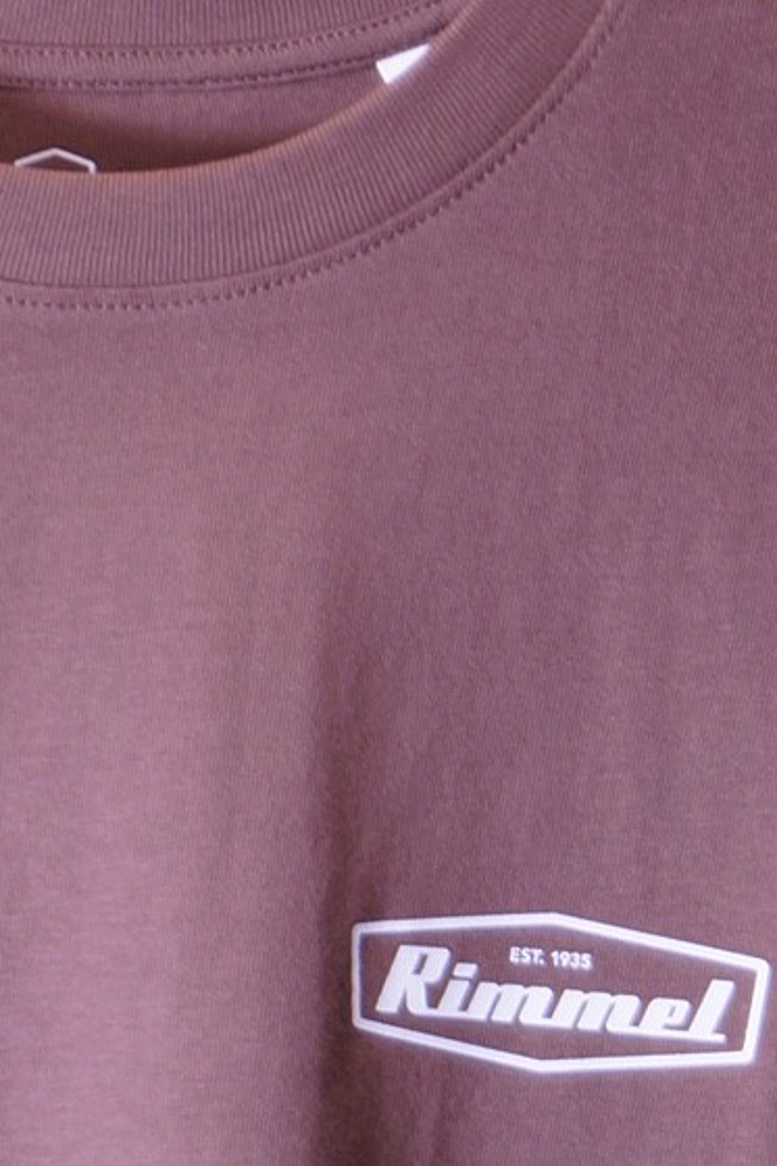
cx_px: 25
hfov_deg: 2.5
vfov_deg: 3.7
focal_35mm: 549
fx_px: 17798
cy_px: 1335
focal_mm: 75
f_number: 5
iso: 100
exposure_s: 1/8
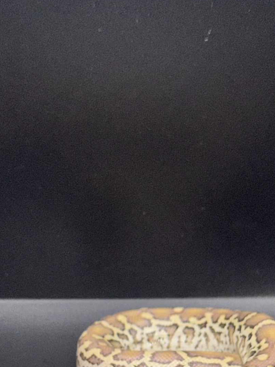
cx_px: 158
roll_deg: -0.9
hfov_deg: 12.9
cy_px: 424
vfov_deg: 16.5
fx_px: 1219
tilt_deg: -36.9
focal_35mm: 115
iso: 50
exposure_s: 1/481
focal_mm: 6.76
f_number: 1.78
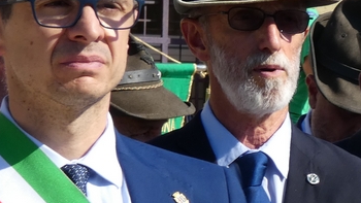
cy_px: 255
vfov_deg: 3.3
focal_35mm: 373
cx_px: 376
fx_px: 3571
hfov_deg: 5.8
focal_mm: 17.9
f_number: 4.8
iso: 80
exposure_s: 1/400
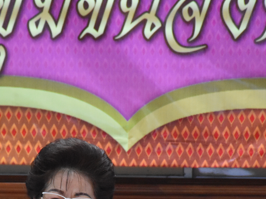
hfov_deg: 3.7
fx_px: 4096
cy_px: 215
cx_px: 49
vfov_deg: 2.8
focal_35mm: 533
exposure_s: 1/125
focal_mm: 140
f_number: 5.6
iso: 3600
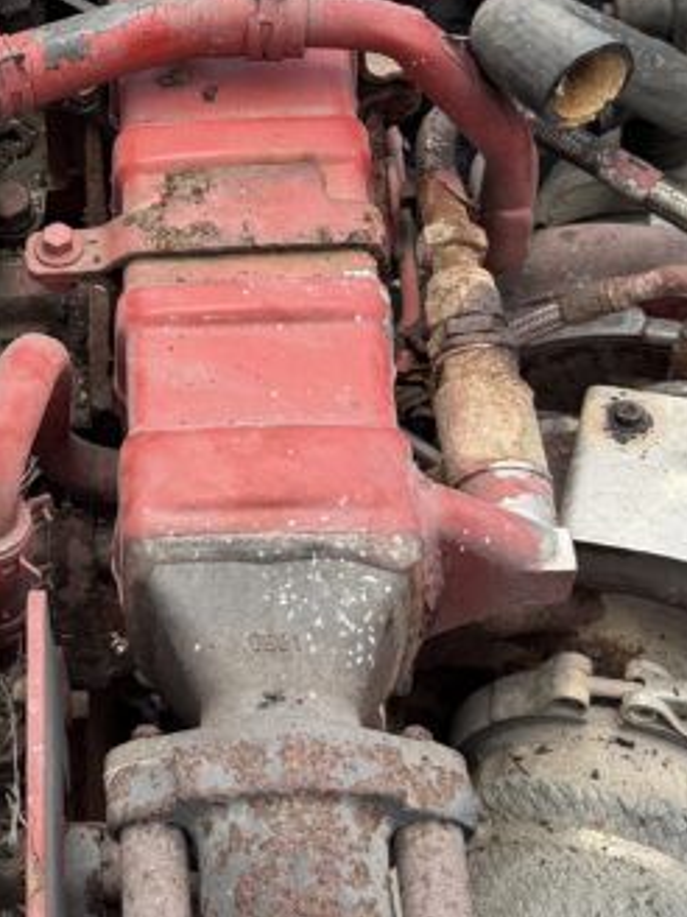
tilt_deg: -31.8
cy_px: 249
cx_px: -184
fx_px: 1985
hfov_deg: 18.4
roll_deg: +8.4
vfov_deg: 25.7
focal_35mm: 75
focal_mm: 6.76
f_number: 1.78
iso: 80
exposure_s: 1/1230
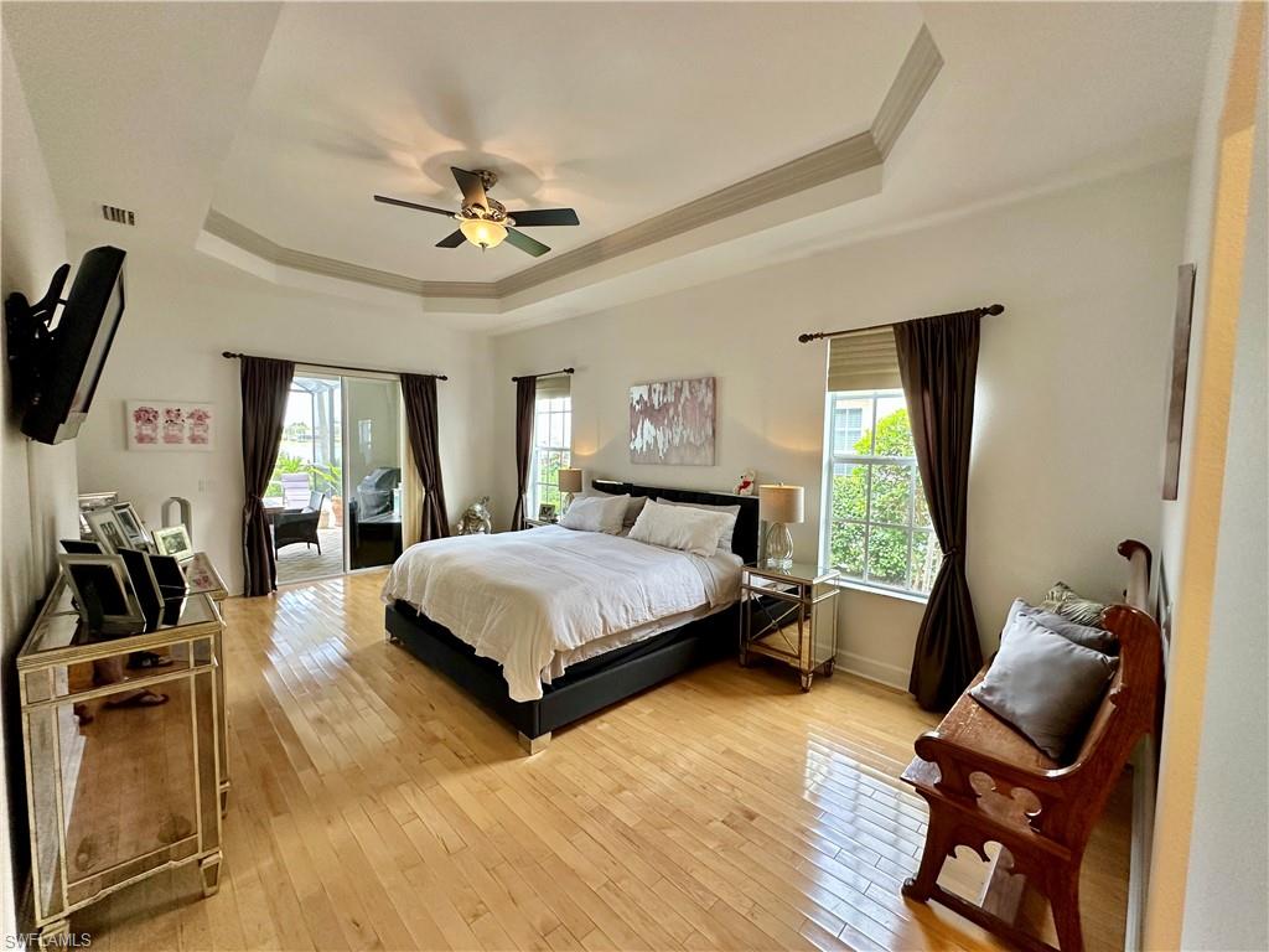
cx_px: 634
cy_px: 476
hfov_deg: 102.1
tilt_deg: -3.4
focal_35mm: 14
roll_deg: -1.3
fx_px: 513
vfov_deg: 85.7
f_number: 2.2
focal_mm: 2.22
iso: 200
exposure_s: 1/120
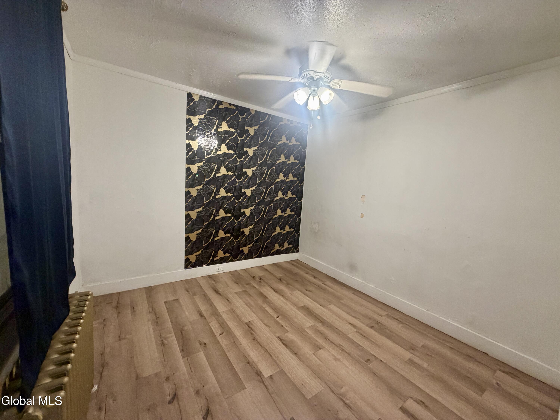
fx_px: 226
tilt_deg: -7.6
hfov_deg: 102.1
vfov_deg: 85.7
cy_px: 210
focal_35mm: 14
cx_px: 280
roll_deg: -3.1
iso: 320
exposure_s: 1/60
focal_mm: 2.22
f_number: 2.2
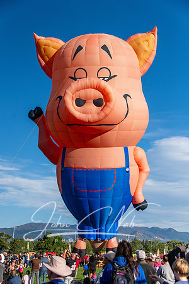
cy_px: 142
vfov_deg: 44.5
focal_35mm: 44
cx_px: 94
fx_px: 346
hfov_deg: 30.5
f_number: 4.2
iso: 400
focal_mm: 44
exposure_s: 1/8000
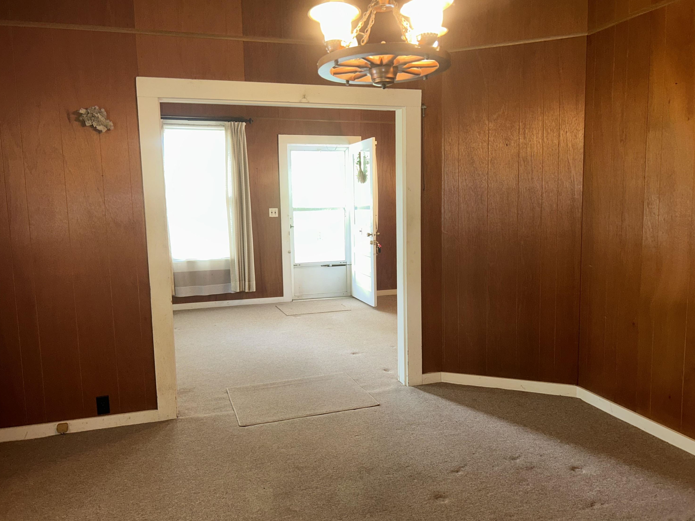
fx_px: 542
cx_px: 347
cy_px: 256
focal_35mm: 27
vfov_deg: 51.4
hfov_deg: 65.3
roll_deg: +1.1
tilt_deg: -5.8
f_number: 1.5
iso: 50
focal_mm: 5.7
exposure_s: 1/15
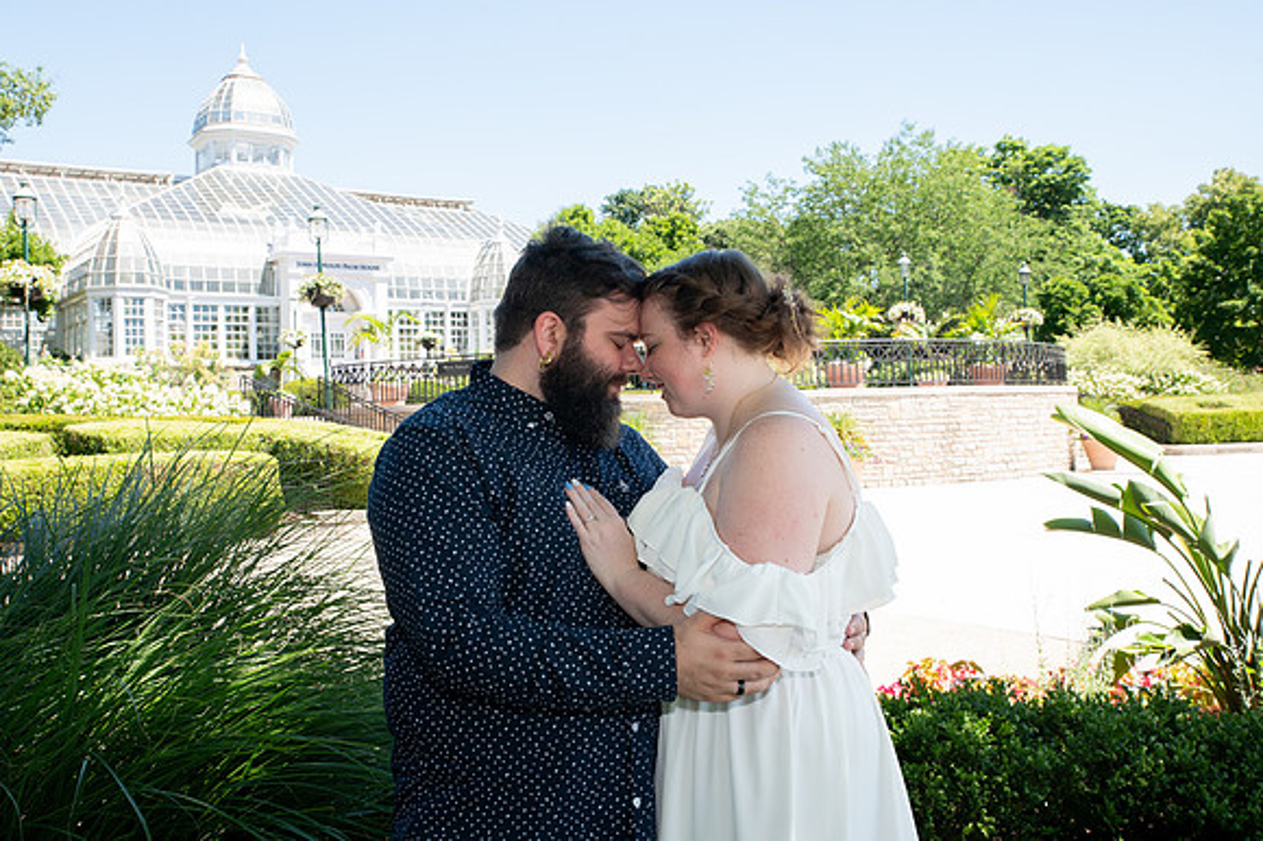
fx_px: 1211
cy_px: 387
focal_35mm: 35
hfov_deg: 55.0
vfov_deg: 38.3
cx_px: 593
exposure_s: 1/200
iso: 500
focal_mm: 32
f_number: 10
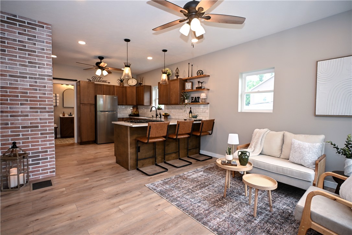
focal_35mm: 18
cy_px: 118
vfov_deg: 67.4
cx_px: 176
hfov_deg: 90.0
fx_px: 176
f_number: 4
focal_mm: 12
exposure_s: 1/60
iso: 220
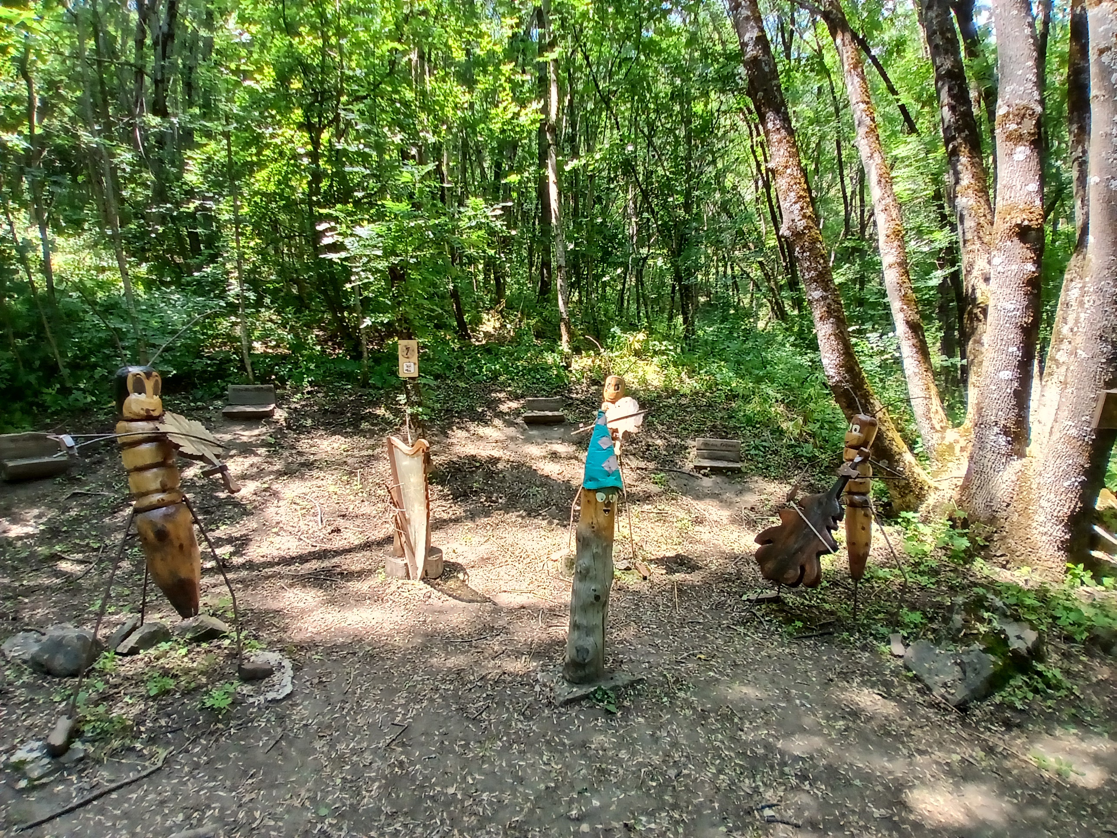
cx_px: 558
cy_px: 419
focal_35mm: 17
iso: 80
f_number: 2.2
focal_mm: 1.4
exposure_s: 1/100
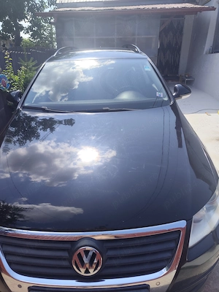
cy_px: 146
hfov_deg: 58.9
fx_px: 194
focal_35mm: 23
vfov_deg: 73.9
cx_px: 110
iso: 50
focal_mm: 6.14
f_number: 1.65
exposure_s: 1/1139
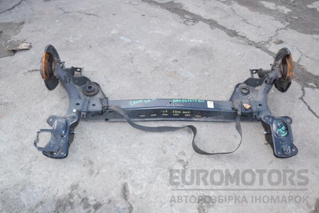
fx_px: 292
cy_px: 106
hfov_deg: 57.2
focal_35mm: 33
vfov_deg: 40.0
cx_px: 160
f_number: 6.3
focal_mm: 22
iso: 800
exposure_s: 1/200
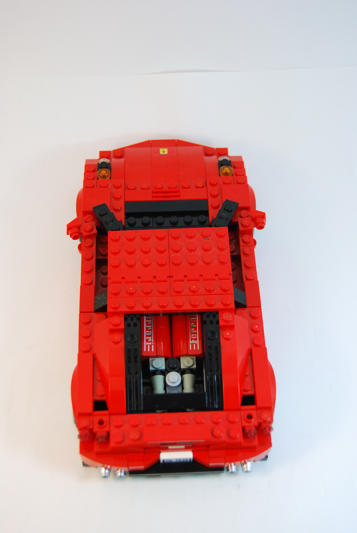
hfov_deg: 25.8
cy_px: 266
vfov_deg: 37.8
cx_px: 178
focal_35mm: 52
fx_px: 779
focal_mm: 35
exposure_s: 1/100
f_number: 4.8
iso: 200
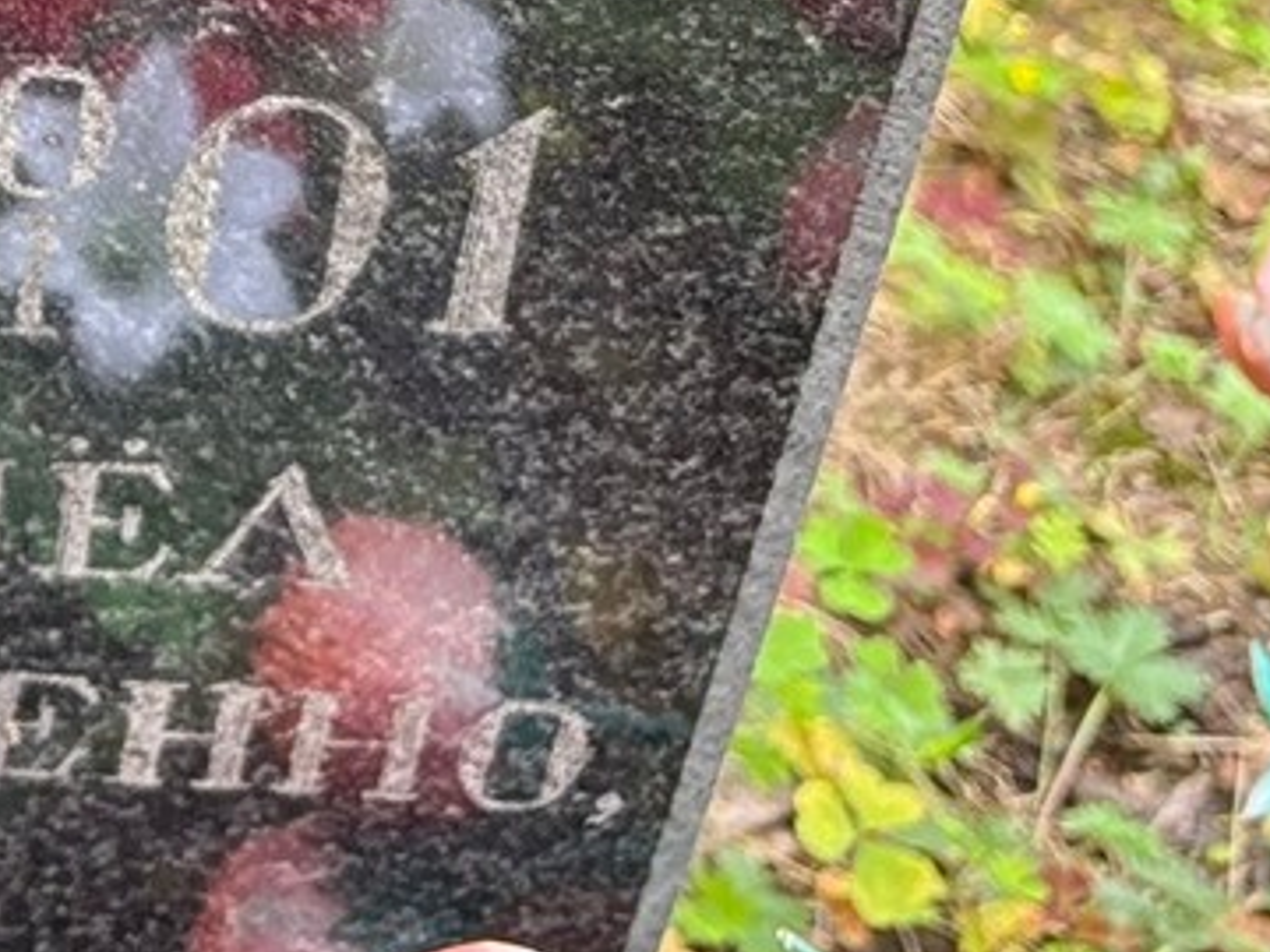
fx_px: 3816
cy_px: -793
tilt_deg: -33.8
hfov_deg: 16.7
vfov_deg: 12.8
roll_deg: -1.3
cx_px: -780
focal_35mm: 104
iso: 125
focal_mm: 5.96
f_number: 1.6
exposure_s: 1/104
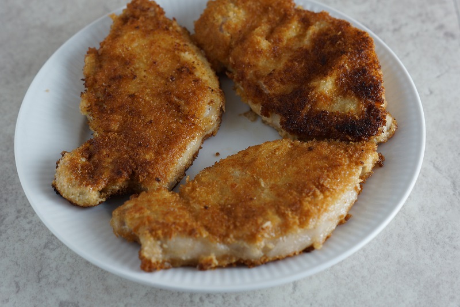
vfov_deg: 18.2
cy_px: 154
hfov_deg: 27.0
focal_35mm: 75
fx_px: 958
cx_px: 230
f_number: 4
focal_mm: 50
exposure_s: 1/80
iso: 250
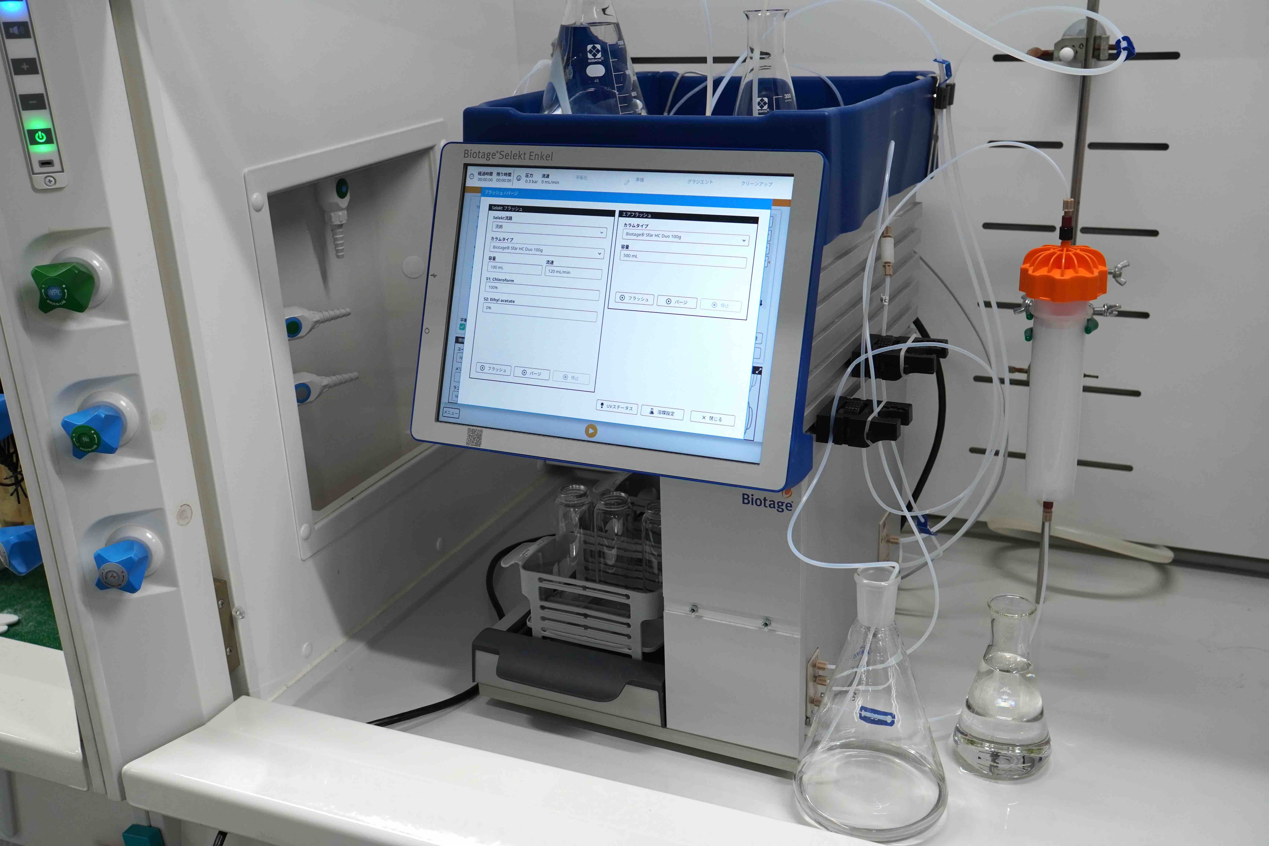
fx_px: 1269
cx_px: 634
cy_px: 423
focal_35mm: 36
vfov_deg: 36.9
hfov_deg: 53.1
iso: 500
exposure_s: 1/160
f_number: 4
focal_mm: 24
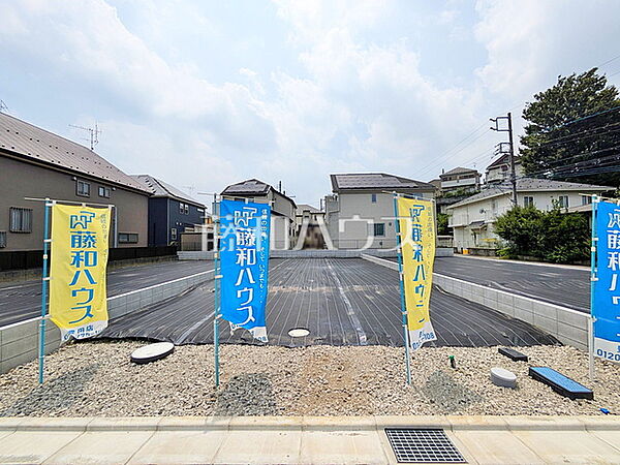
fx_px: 251
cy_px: 232
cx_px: 310
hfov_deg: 102.1
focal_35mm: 14
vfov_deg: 85.7
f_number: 2.2
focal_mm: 1.83
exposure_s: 1/4184
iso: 52
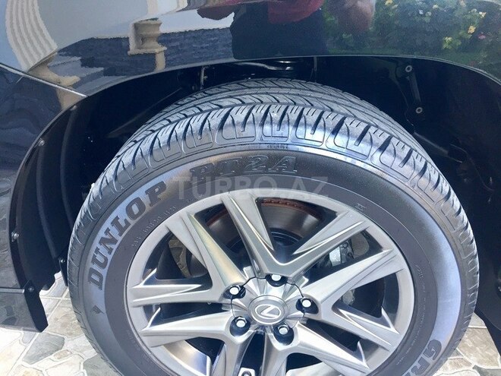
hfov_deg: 61.7
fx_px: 420
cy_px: 188
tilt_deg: -30.5
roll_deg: +1.3
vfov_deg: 48.2
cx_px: 250
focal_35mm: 29
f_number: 2.2
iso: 80
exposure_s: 1/33
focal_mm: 4.15
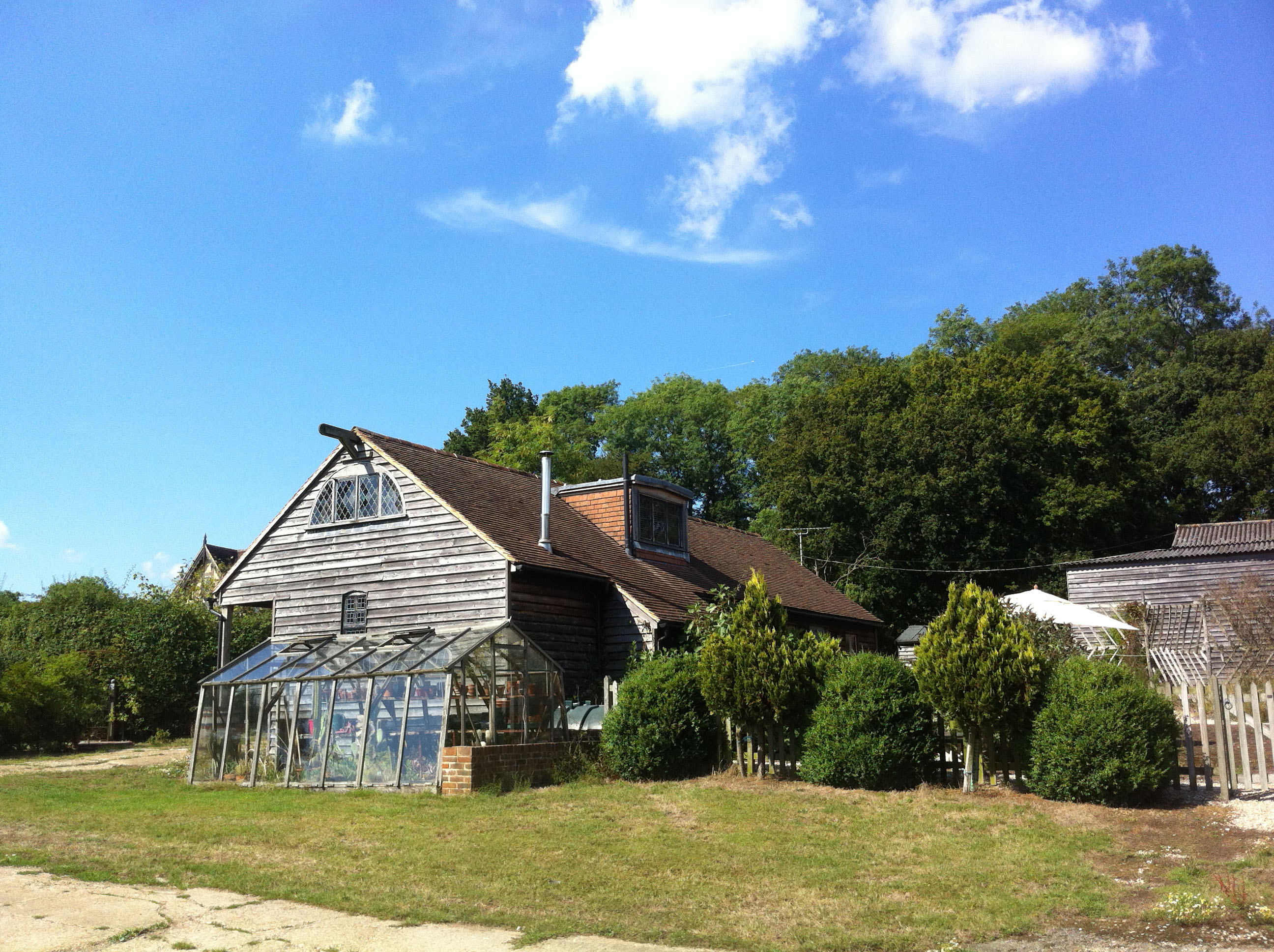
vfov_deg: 40.6
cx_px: 637
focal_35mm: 35
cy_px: 476
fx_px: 1286
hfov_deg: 52.7
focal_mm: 3.85
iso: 80
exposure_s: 1/1140
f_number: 2.8
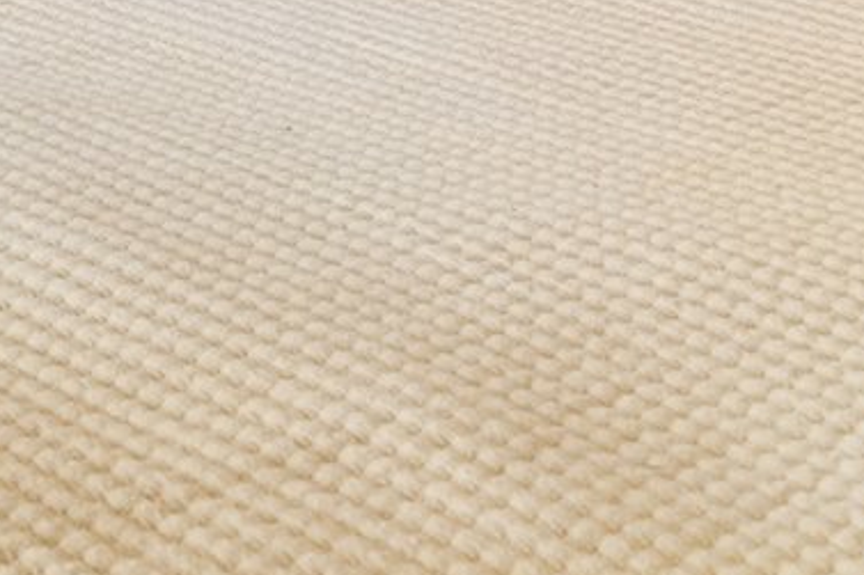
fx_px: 2087
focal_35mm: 87
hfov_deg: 16.6
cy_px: -741
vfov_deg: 12.7
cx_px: -935
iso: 200
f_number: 8
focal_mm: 16
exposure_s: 1/2
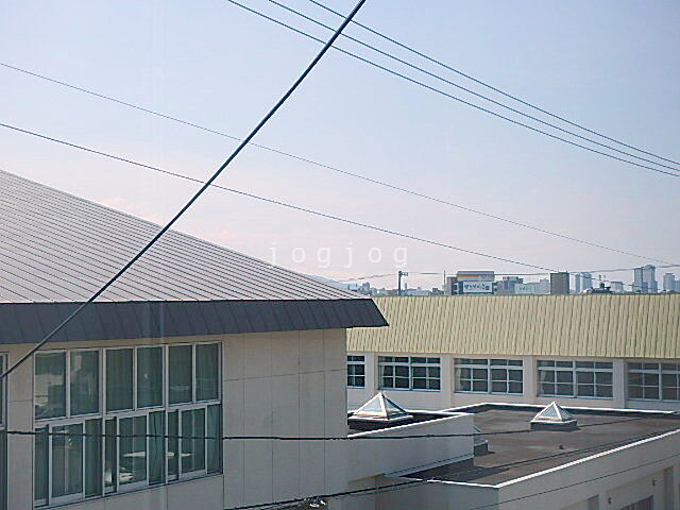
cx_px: 340
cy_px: 255
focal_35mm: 53
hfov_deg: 36.2
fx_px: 1041
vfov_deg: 27.5
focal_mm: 9.4
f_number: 5.2
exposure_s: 1/800
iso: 125
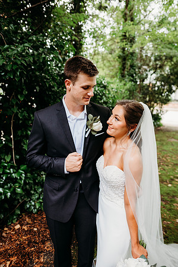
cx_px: 89
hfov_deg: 53.1
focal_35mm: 24
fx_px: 178
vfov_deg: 73.7
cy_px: 134
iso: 250
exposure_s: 1/160
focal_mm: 24
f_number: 2.5
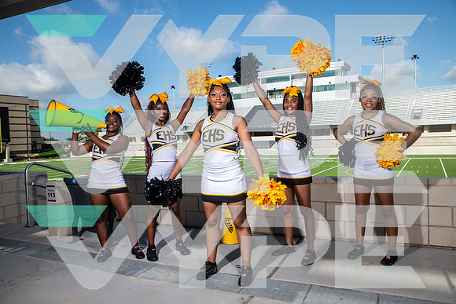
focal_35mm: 30
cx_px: 228
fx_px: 380
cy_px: 152
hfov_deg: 61.9
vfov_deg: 43.6
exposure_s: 1/320
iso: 100
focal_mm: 30
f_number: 7.1
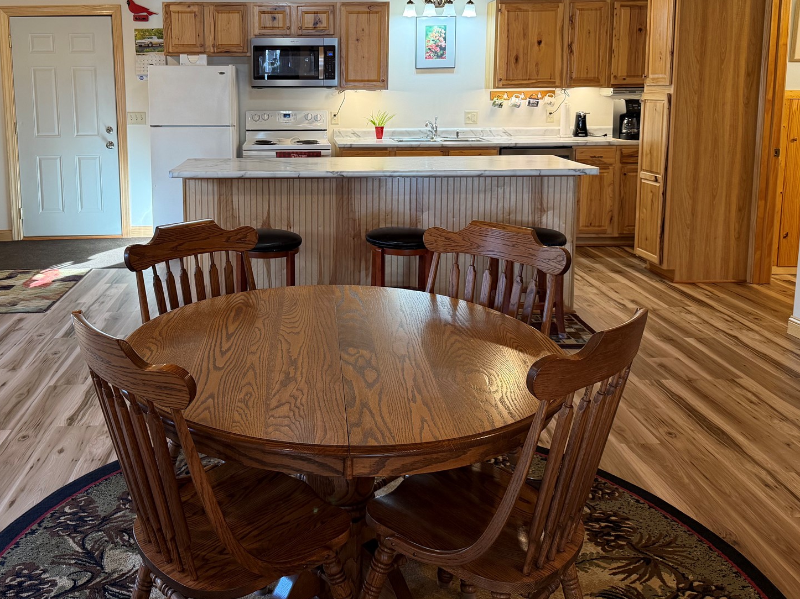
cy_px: 186
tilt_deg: -8.1
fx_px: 786
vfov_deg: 41.1
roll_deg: +0.3
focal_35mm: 34
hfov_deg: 53.4
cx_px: 302
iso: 320
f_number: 1.78
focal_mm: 6.76
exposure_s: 1/60
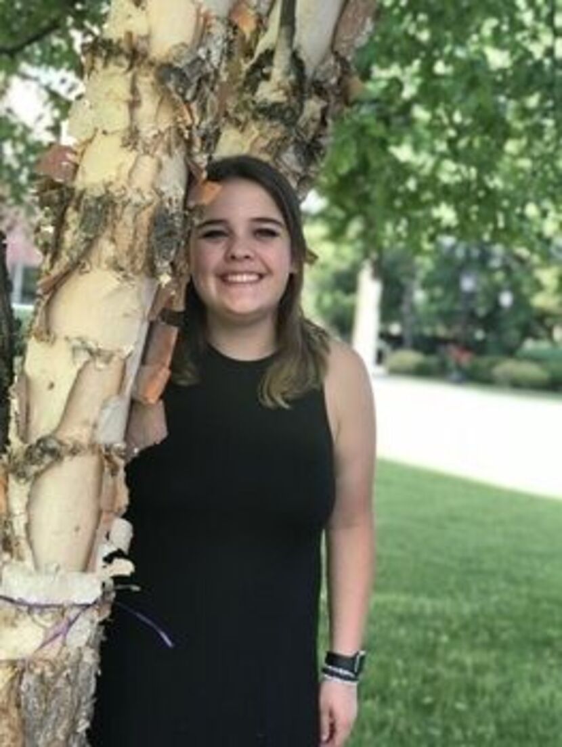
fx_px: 1232
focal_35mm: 57
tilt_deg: -2.6
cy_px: 374
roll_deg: -6.0
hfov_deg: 25.7
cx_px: 281
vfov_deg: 33.8
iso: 20
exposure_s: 1/60
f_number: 2.8
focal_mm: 6.6
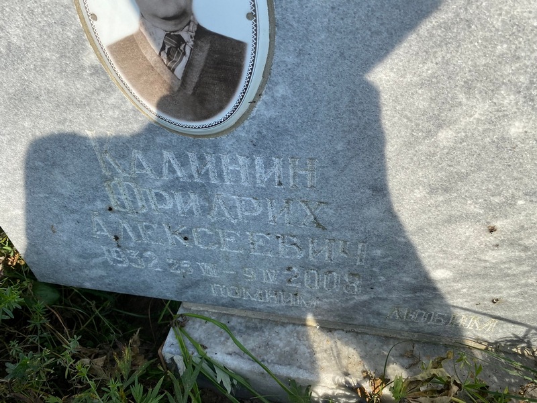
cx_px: 268
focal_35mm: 26
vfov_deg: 53.1
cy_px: 202
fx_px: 403
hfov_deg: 67.3
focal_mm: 4.25
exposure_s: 1/1565
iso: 32
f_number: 1.8
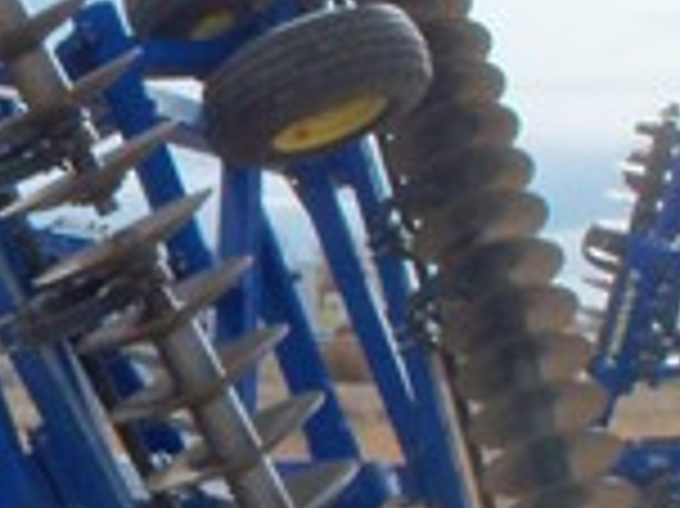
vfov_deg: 11.5
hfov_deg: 14.4
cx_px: -392
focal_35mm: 126
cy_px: 598
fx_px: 2473
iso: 160
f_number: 5.5
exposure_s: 1/500
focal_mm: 6.3
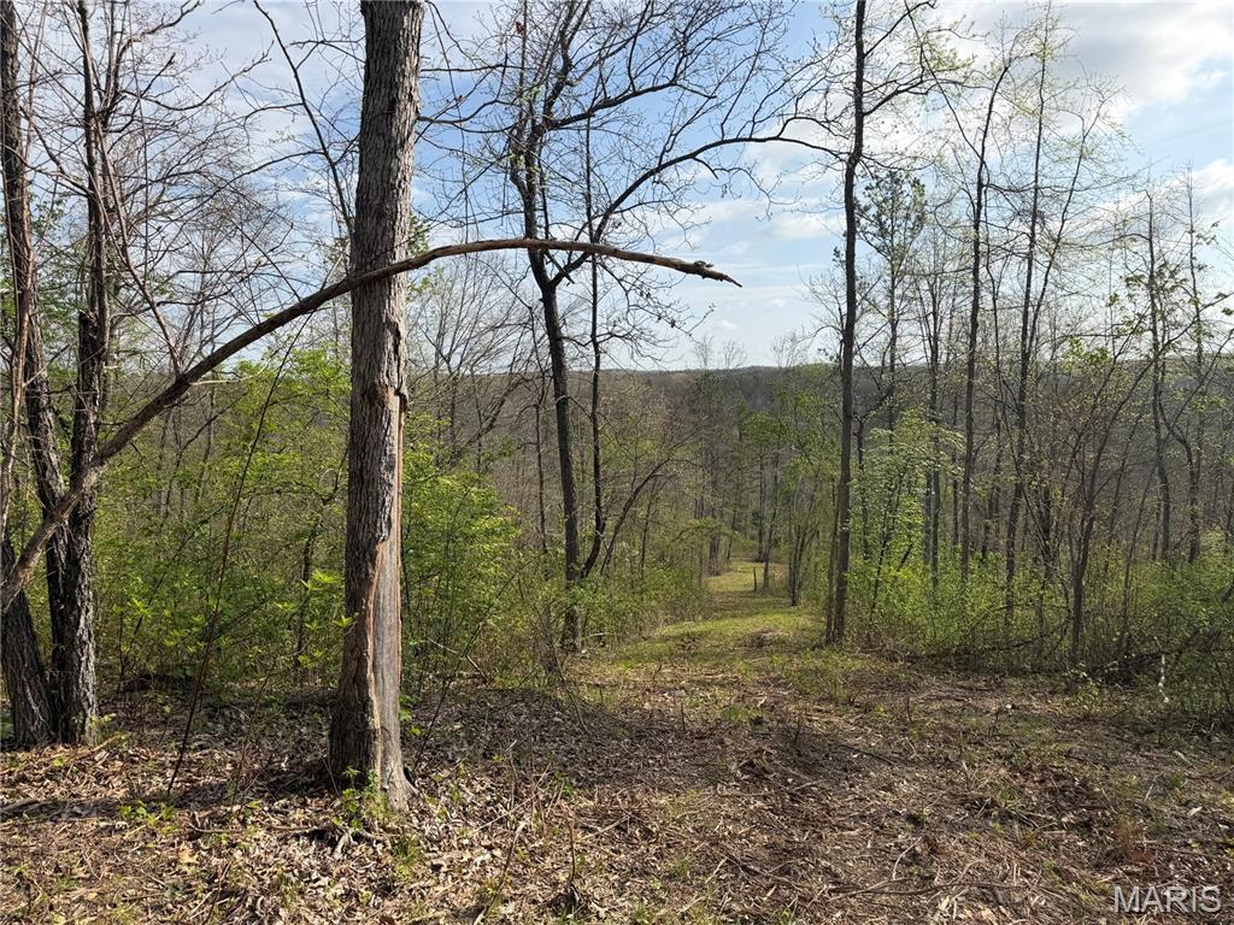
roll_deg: +2.2
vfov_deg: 56.8
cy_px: 462
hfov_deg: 71.6
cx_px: 617
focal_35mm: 24
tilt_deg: -6.2
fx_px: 856
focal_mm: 6.76
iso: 80
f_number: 1.78
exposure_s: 1/5319
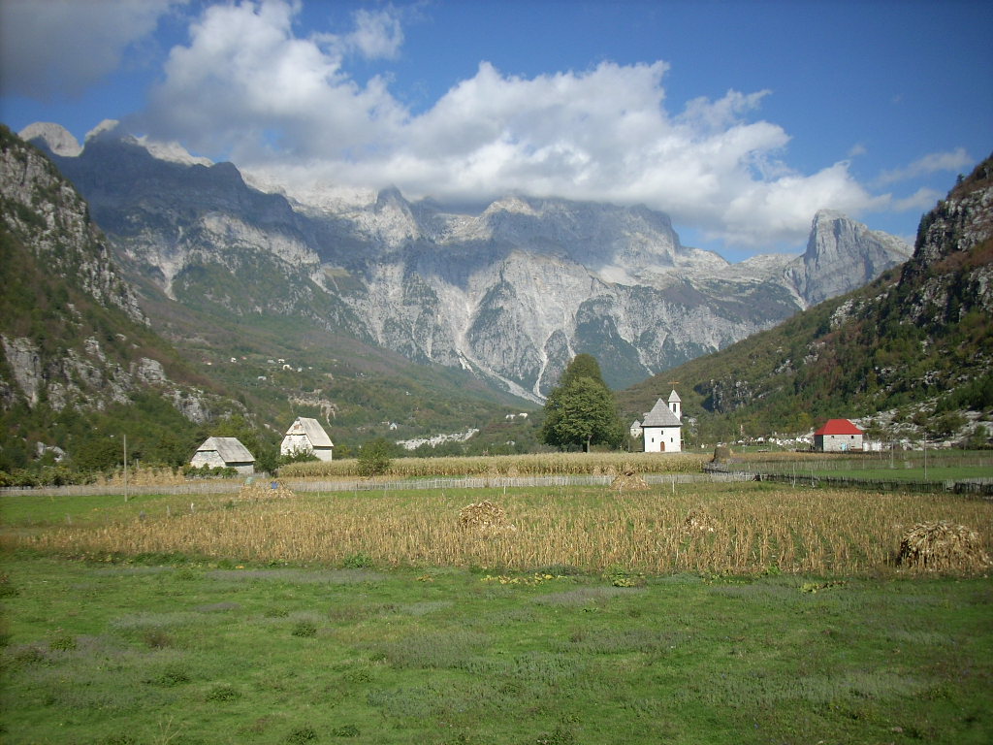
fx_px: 1061
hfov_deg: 50.1
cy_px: 372
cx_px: 496
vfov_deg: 38.7
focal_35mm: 37
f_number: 5.6
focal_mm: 6.2
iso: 64
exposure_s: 1/273
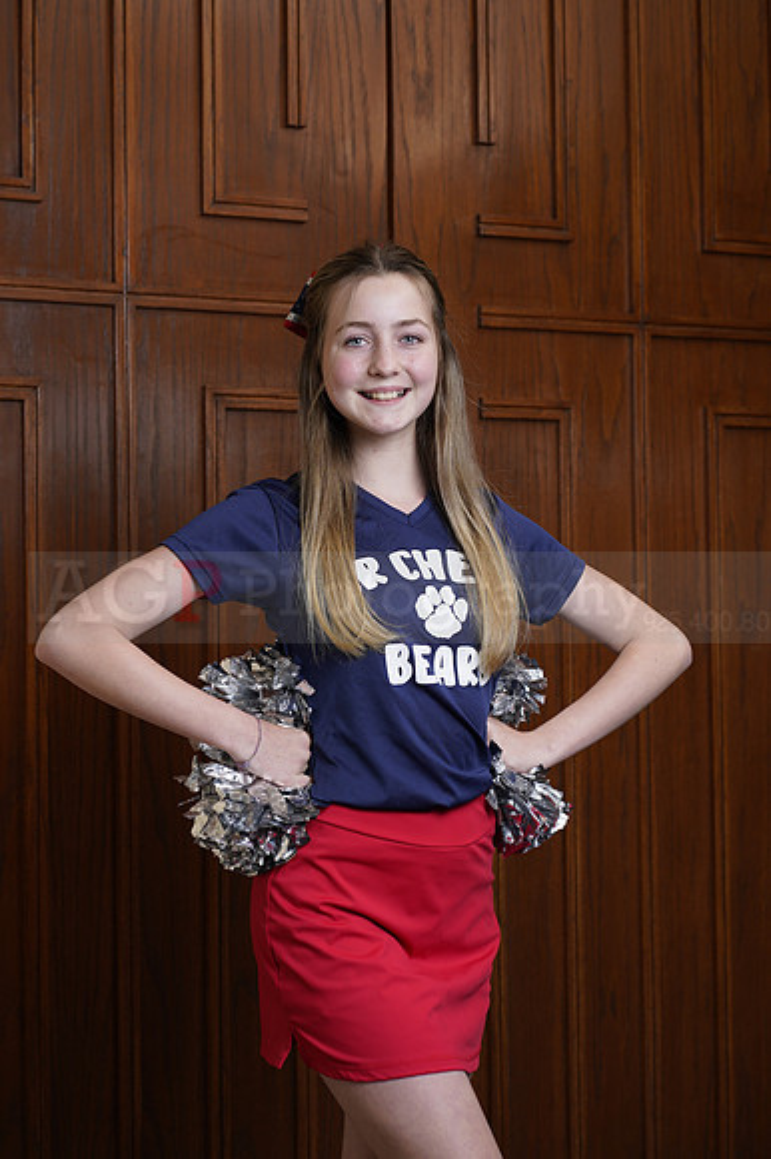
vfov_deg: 23.9
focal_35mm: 85
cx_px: 386
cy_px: 580
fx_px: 2734
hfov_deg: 16.1
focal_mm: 85
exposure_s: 1/250
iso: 200
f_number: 5.6
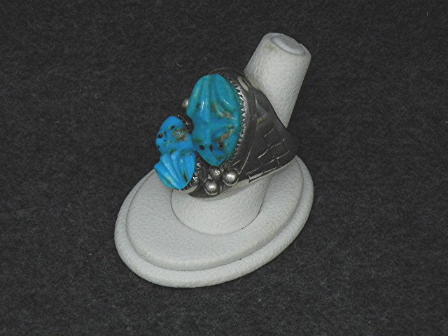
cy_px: 168
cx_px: 224
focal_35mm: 116
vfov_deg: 12.8
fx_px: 1501
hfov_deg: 17.0
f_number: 9.2
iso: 800
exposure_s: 1/30
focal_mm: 20.9
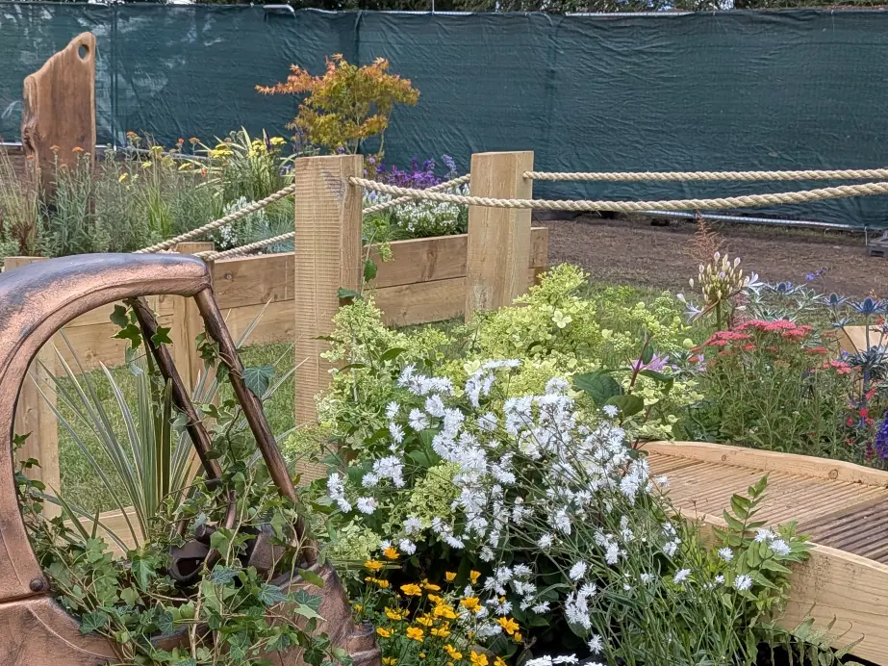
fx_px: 1334
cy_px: 592
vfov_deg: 27.1
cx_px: 239
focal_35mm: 52
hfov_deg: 36.1
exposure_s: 1/662
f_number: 1.7
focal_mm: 4.53
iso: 24
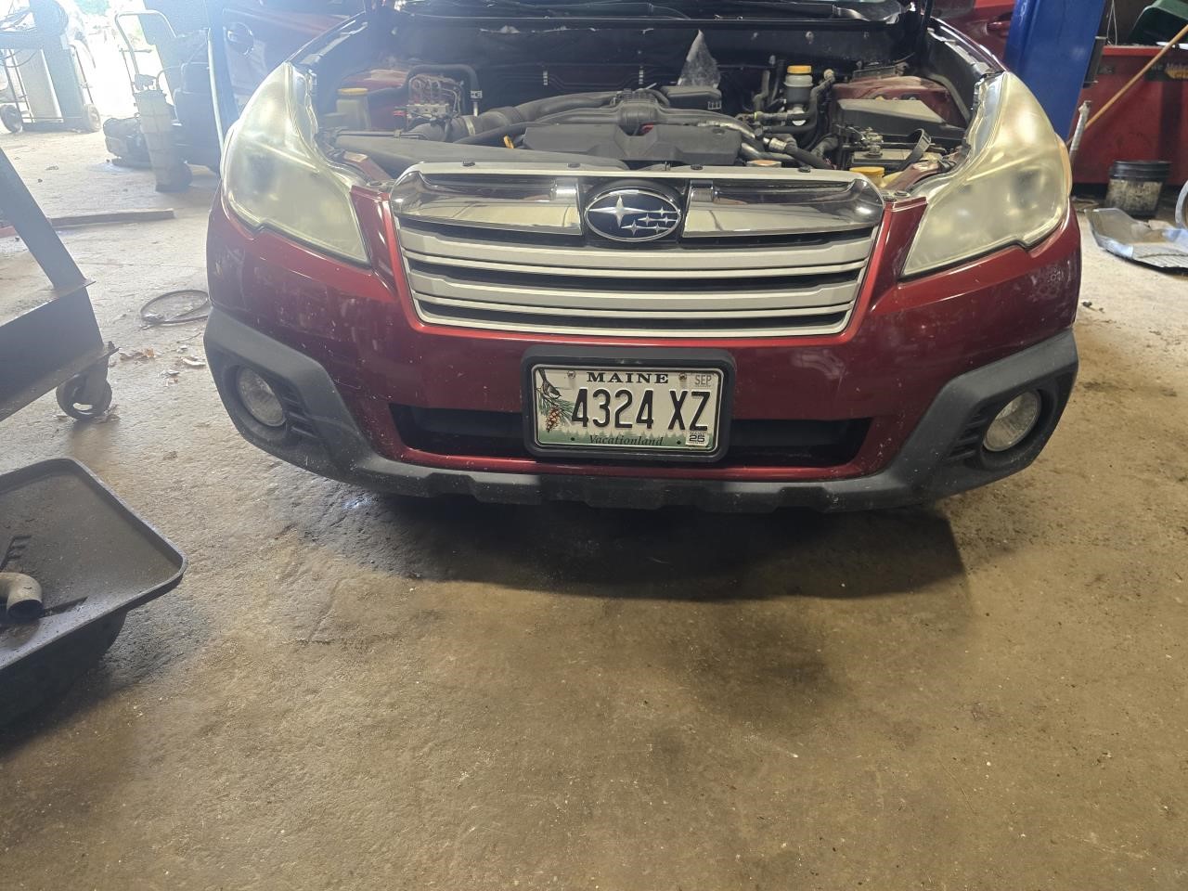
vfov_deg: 58.9
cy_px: 446
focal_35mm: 23
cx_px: 594
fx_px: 789
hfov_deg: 73.9
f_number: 1.7
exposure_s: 1/120
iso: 400
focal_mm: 6.3
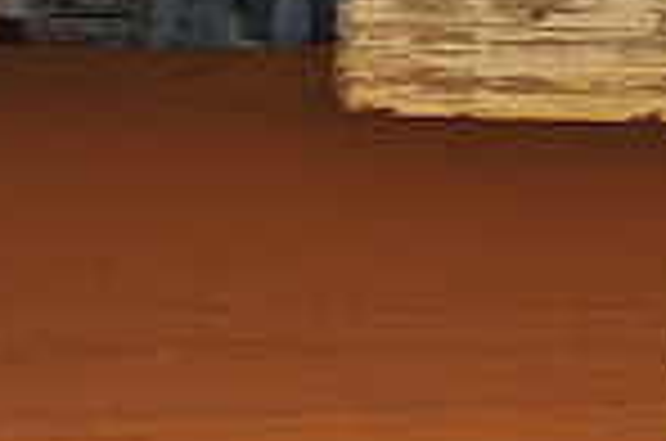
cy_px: 153
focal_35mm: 275
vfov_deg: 5.0
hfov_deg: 7.3
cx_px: 1246
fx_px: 5077
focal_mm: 70
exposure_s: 1/320
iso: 640
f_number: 7.1
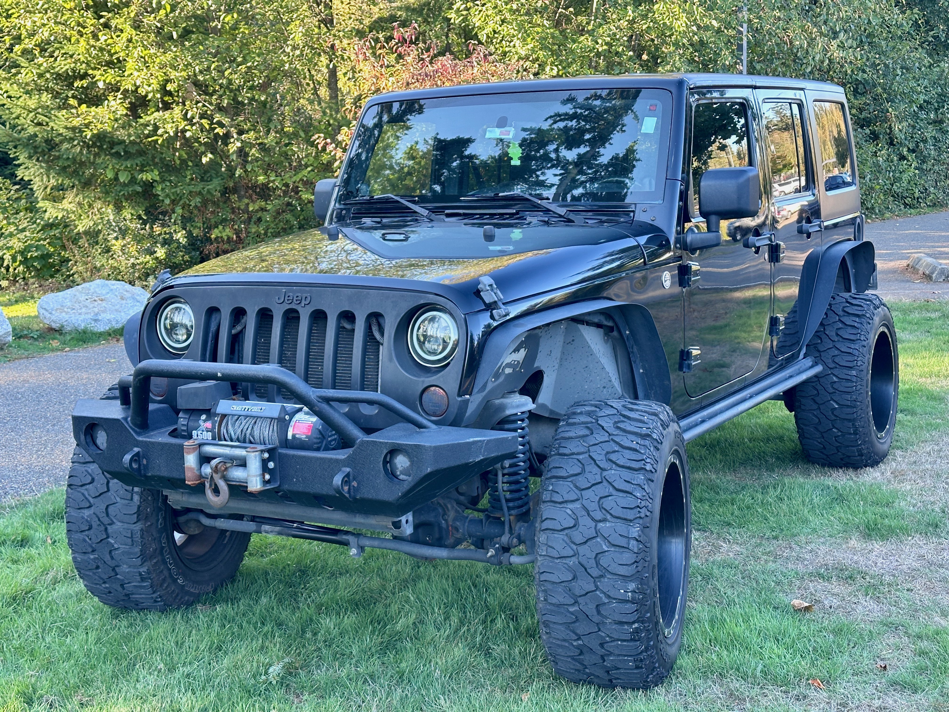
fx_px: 1316
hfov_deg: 39.7
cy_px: 356
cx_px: 474
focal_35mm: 48
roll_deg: +1.6
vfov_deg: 30.3
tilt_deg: -8.7
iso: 80
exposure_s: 1/121
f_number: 1.78
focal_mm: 6.86
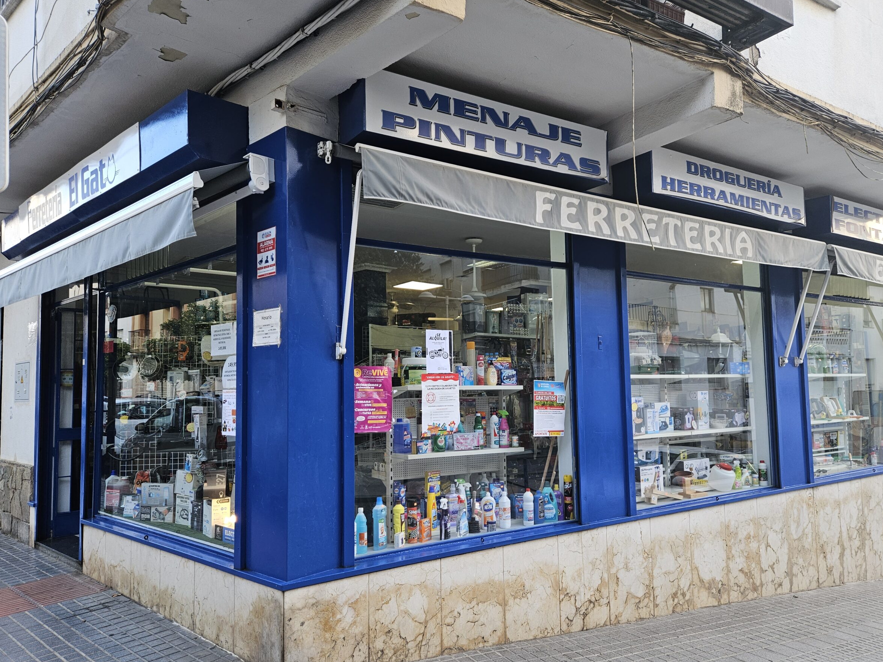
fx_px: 638
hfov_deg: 69.3
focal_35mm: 25
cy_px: 351
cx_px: 474
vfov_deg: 54.8
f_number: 1.8
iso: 80
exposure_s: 1/180
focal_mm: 5.4
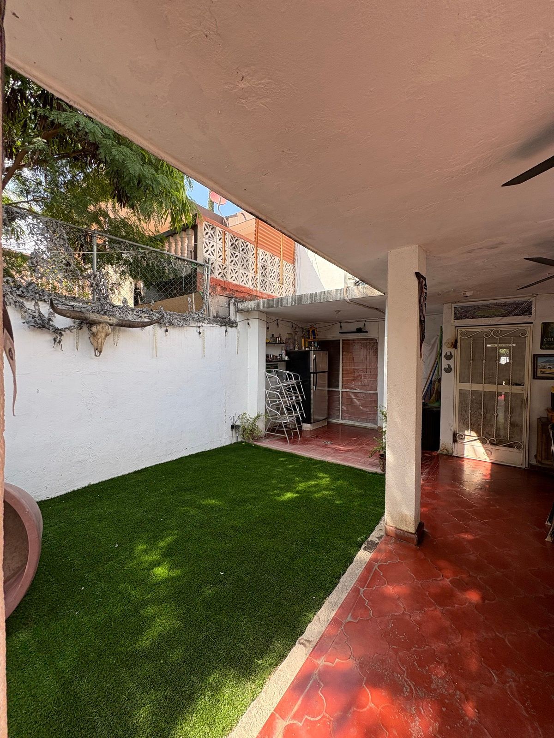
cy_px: 369
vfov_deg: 102.1
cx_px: 277
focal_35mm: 14
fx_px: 299
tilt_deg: +1.4
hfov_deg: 85.7
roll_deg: -1.1
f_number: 2.2
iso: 40
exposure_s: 1/298
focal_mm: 2.22
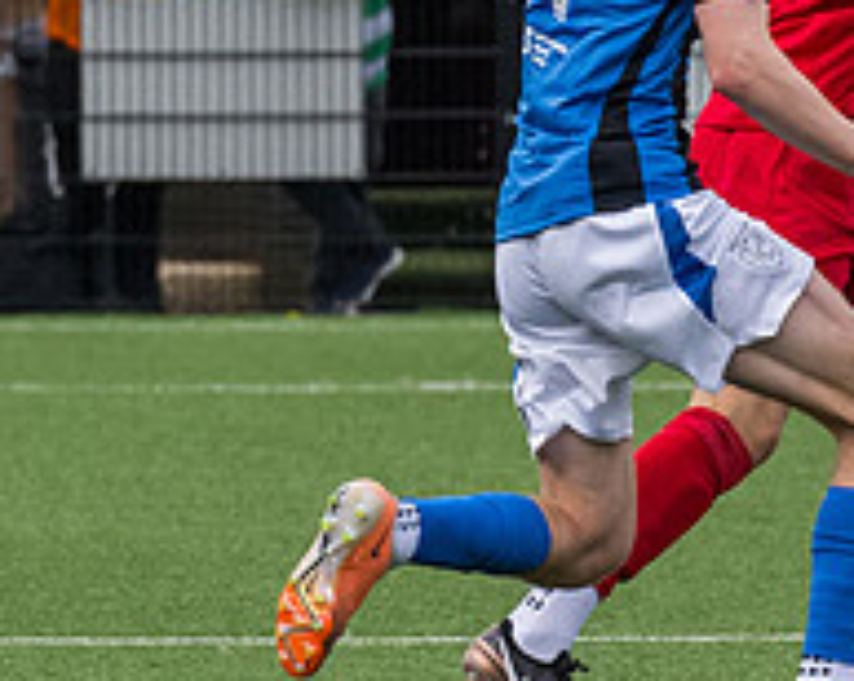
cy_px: 611
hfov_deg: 1.5
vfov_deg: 1.2
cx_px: 724
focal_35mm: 1275
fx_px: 32193
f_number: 6.3
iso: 800
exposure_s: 1/2500
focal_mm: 185
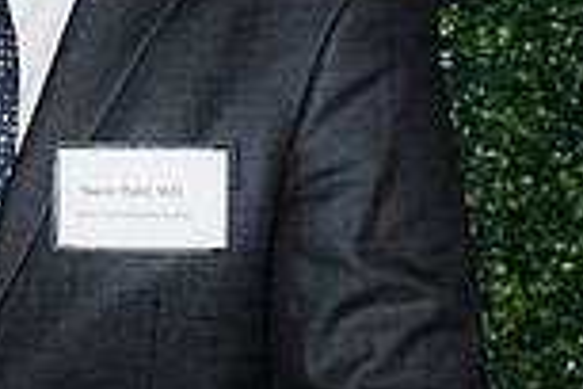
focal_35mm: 227
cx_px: -19
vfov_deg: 6.1
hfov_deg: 9.0
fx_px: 3676
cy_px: 135
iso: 500
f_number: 5
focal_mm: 60
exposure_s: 1/160
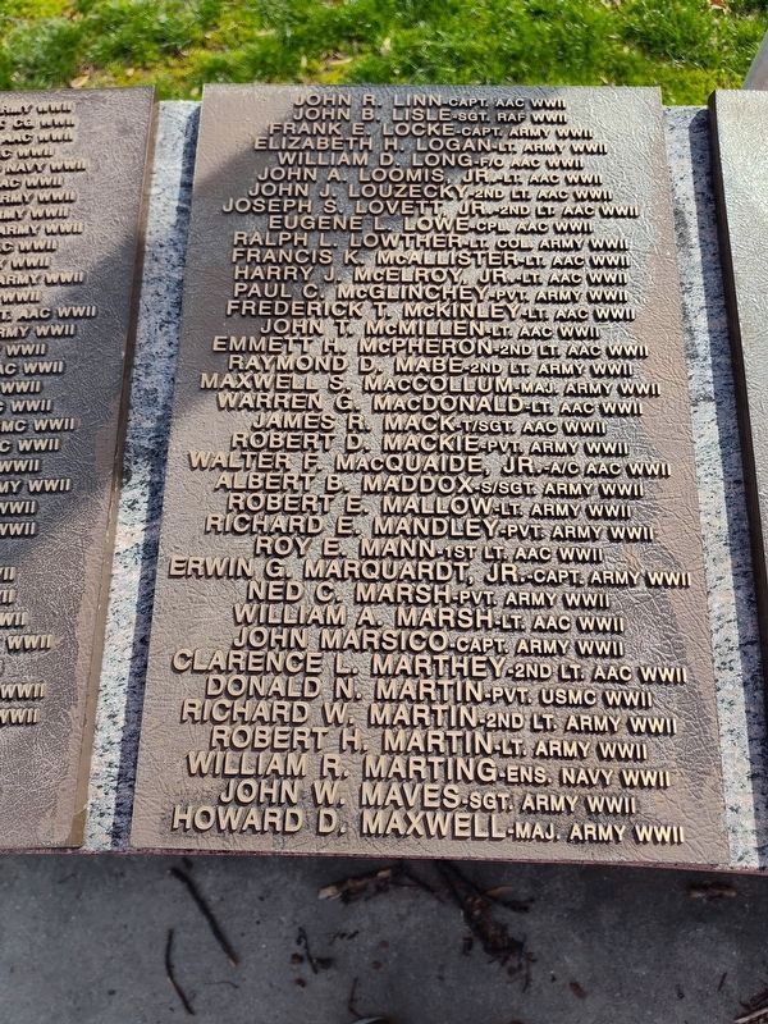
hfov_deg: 58.9
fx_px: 680
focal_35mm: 23
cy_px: 512
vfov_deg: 73.9
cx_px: 384
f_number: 1.8
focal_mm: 5.56
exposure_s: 1/649
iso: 100
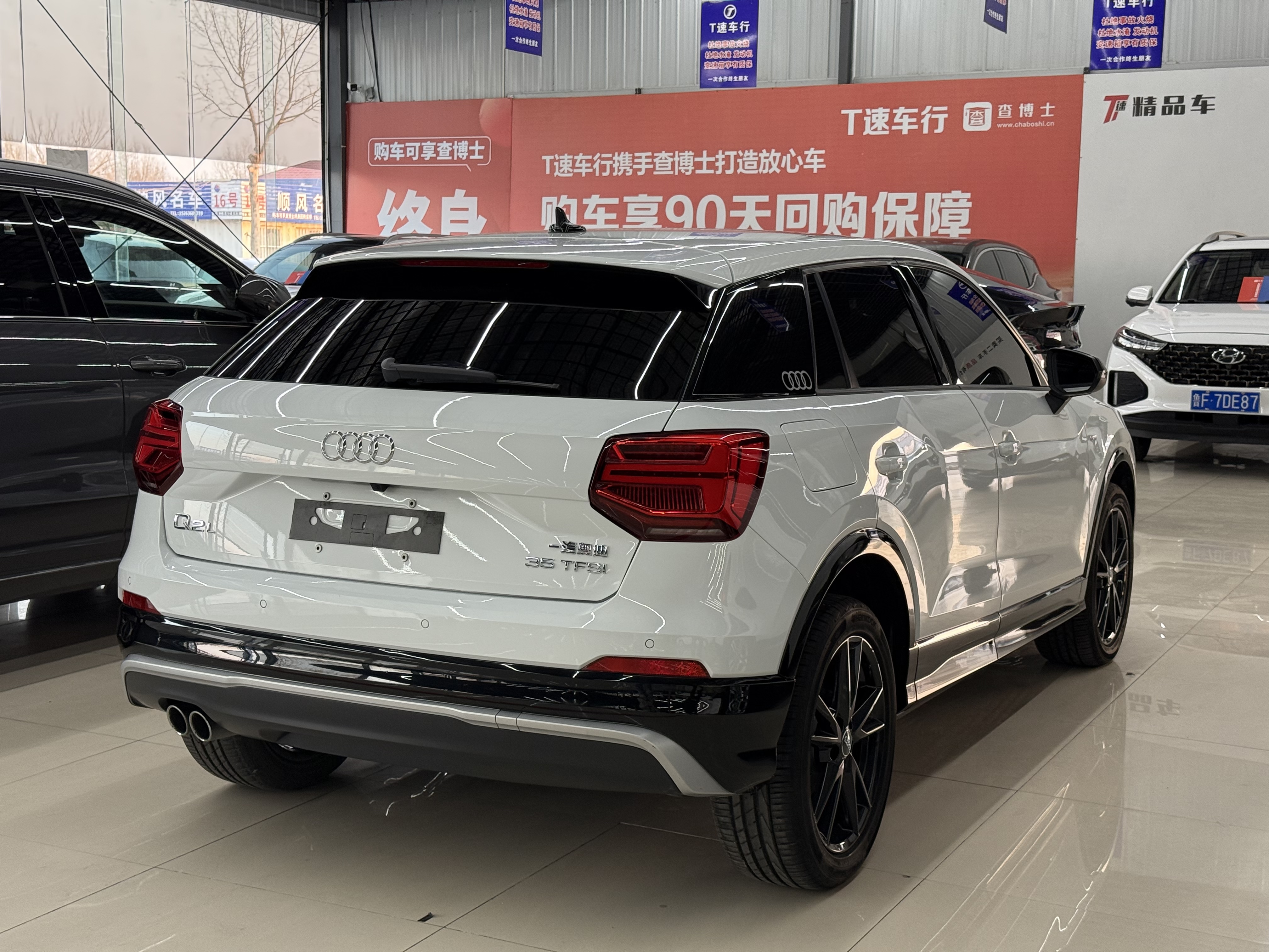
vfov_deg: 30.3
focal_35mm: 48
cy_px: 476
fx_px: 1760
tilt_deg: -6.6
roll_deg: -1.0
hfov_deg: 39.7
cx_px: 634
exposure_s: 1/50
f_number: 1.78
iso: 80
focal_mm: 6.76
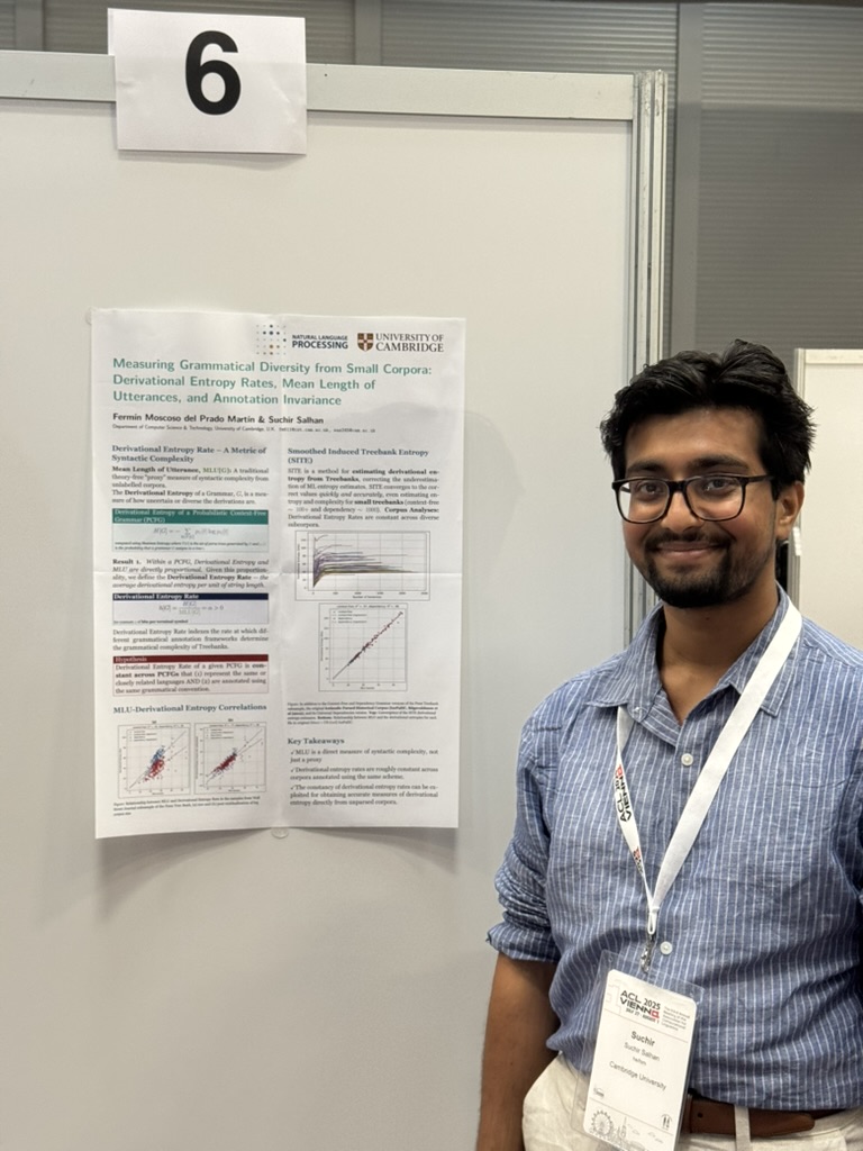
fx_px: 1596
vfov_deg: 39.7
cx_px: 432
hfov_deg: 30.3
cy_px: 576
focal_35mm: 48
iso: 200
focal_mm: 6.76
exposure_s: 1/50
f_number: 1.78
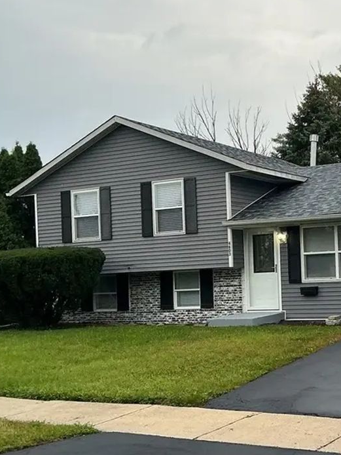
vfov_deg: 33.7
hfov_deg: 24.9
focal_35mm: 57
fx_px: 748
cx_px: 308
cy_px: 263
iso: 32
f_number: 1.8
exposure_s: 1/120
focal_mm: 3
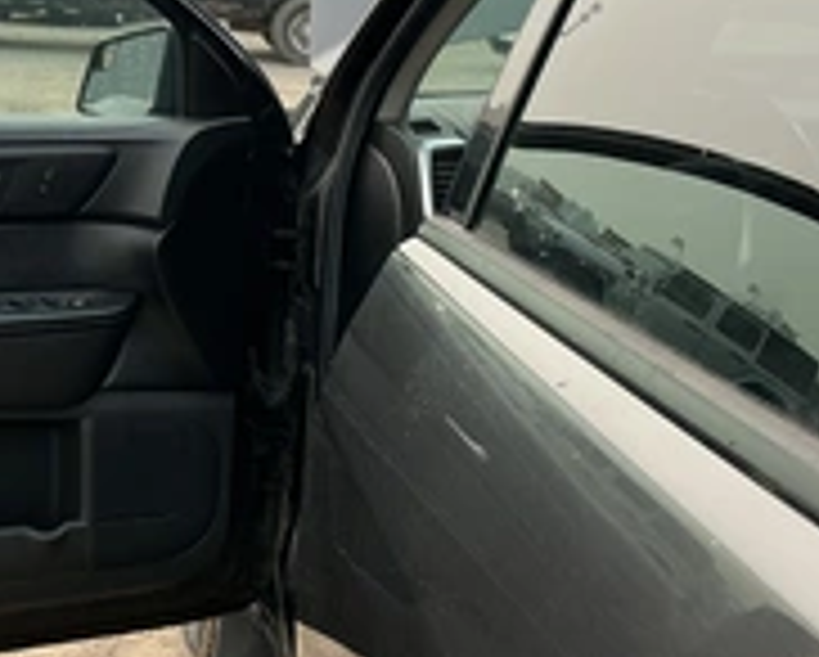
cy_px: 212
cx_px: 279
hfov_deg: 31.2
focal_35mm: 60
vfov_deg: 25.3
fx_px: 1456
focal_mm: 3
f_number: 1.8
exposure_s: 1/1015
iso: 25
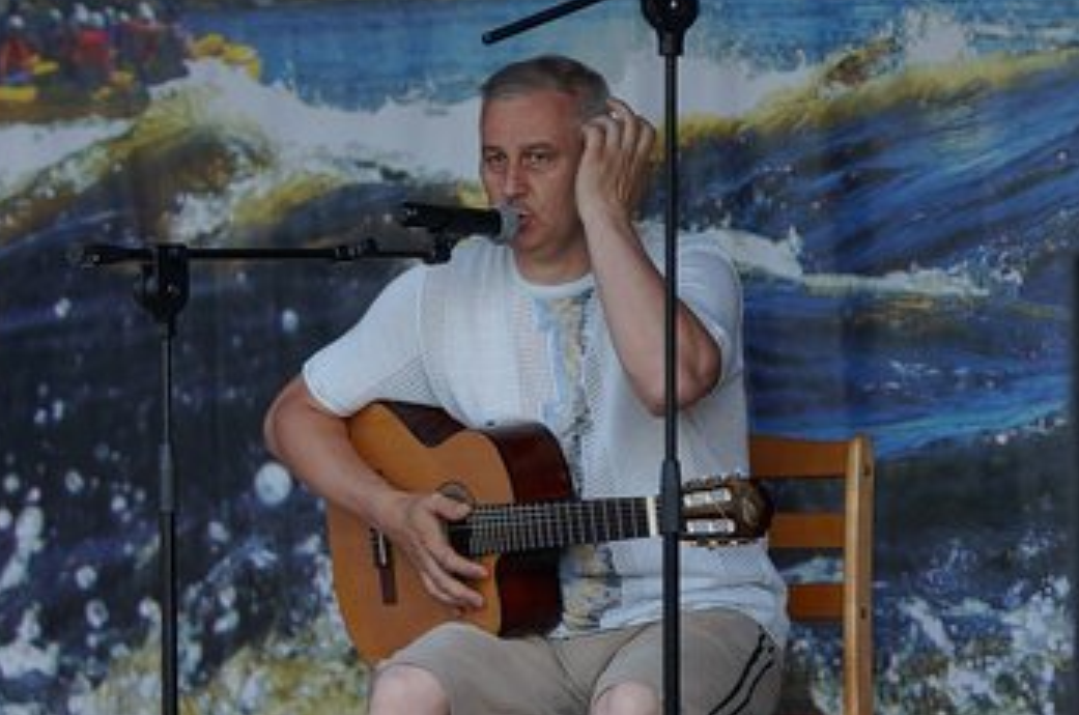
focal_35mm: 277
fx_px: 8287
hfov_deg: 7.4
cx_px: 532
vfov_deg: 4.9
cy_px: 314
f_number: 4
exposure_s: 1/500
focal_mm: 160
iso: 320
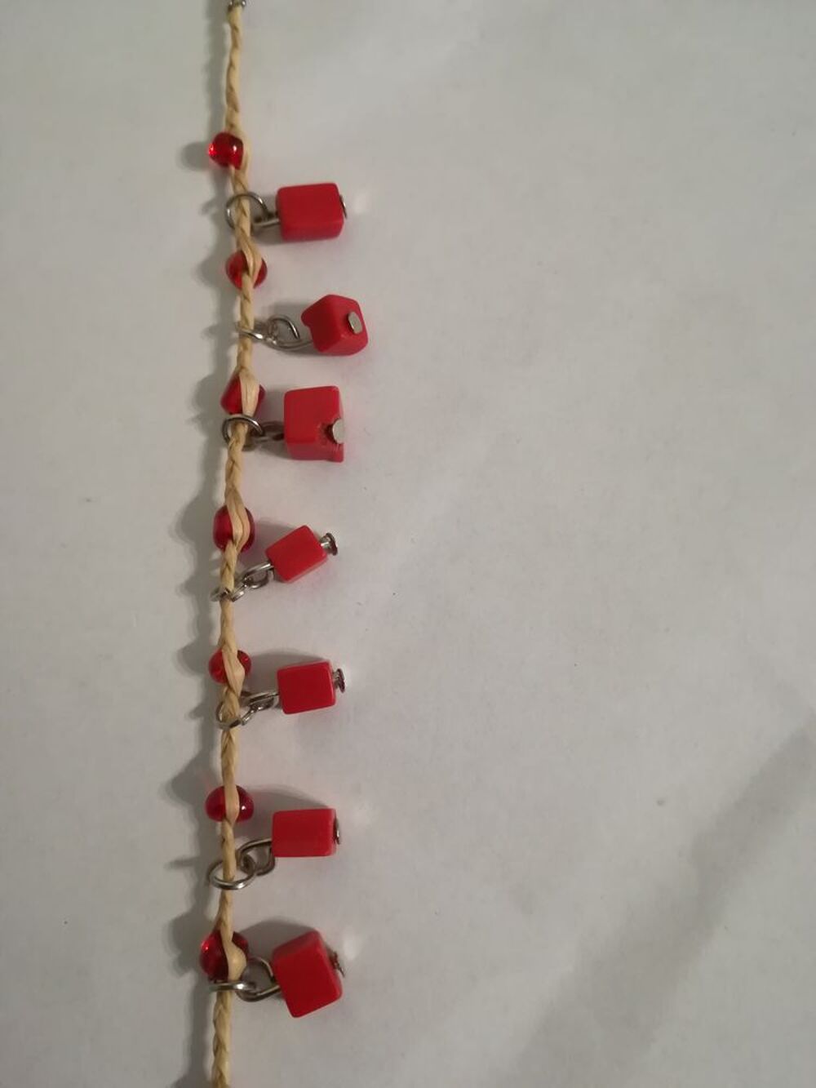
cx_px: 408
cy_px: 544
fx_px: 817
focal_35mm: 26
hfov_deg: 53.1
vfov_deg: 67.3
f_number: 2.2
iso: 400
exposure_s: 1/25
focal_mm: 3.83
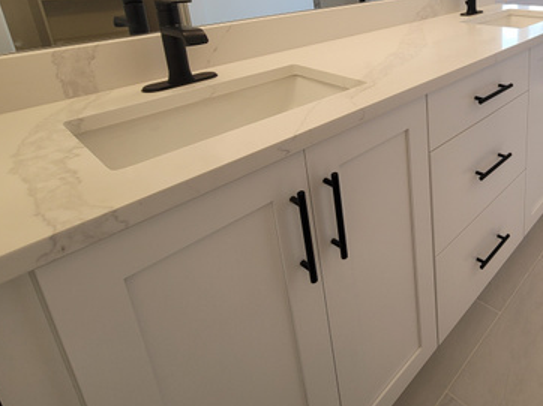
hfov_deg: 65.0
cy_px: 69
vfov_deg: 53.9
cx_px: 459
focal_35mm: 23
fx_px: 361
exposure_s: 1/60
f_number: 2.2
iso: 64
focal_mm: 2.2
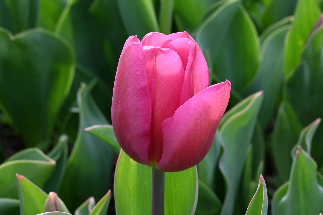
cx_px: 162
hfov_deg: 38.2
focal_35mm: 52
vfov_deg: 26.0
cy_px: 108
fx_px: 466
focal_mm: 52
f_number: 16
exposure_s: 1/60
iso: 320
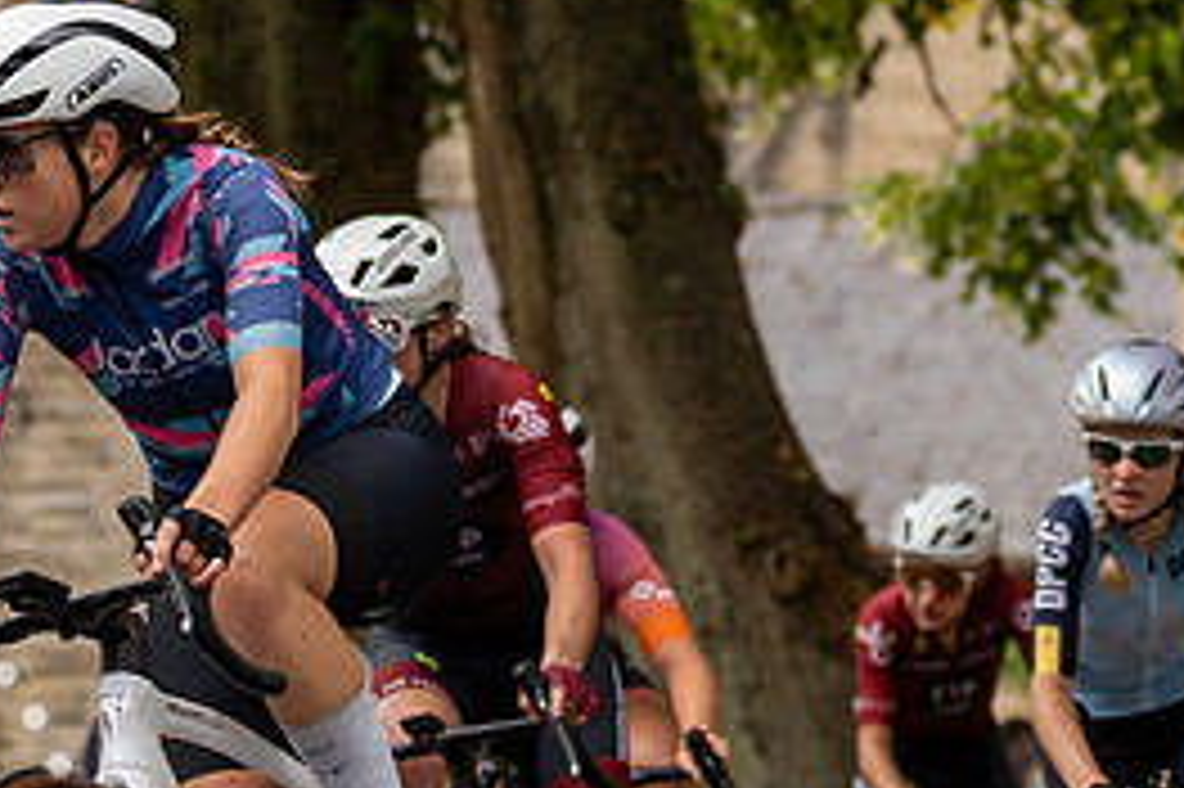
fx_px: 9564
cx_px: 322
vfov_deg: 4.7
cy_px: 374
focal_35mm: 291
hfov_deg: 7.1
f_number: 2.8
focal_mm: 70
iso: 640
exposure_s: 1/800
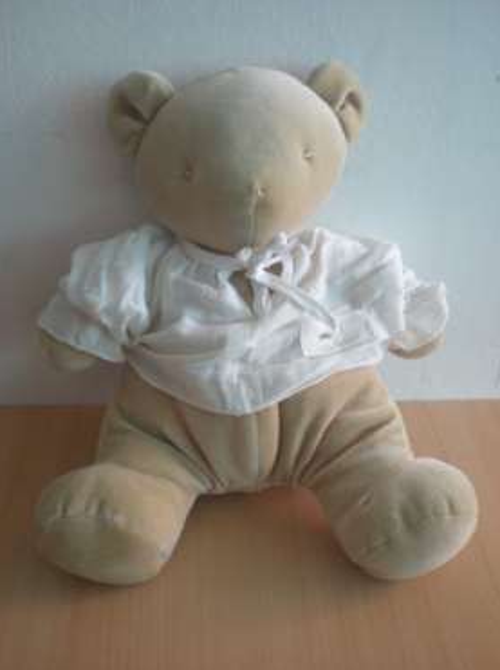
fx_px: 773
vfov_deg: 46.9
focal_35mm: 40
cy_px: 336
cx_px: 247
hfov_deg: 35.9
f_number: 3.1
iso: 102
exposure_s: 1/59.8
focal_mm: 6.3
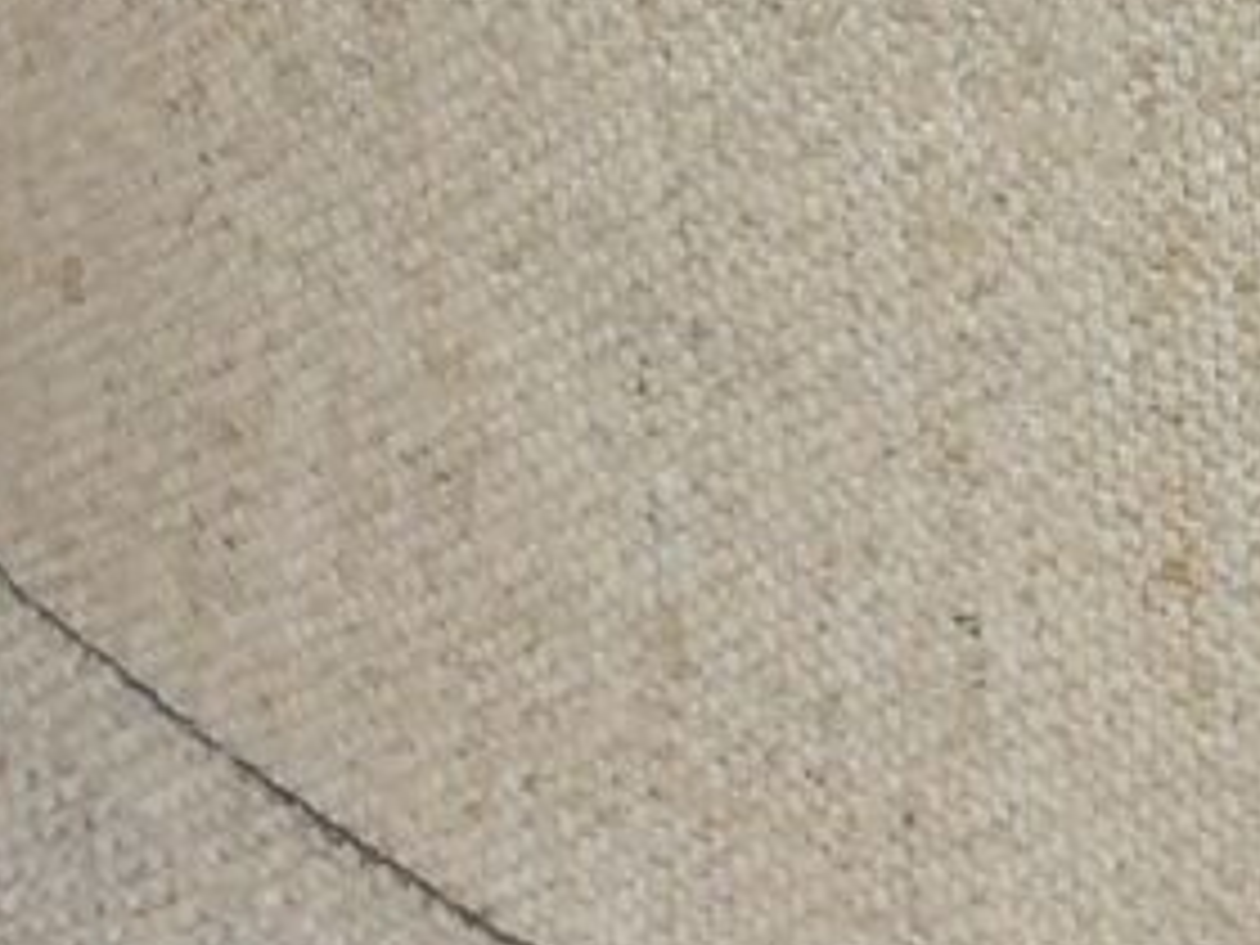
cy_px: -688
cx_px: 2210
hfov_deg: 9.2
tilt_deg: -39.3
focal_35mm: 207
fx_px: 7535
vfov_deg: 7.0
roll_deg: -3.5
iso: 64
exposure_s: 1/100
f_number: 2.2
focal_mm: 4.15
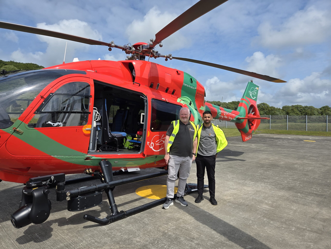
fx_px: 220
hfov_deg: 73.9
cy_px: 124
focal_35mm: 23
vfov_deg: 58.9
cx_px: 166
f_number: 1.8
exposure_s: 1/2921
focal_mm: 5.4
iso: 25
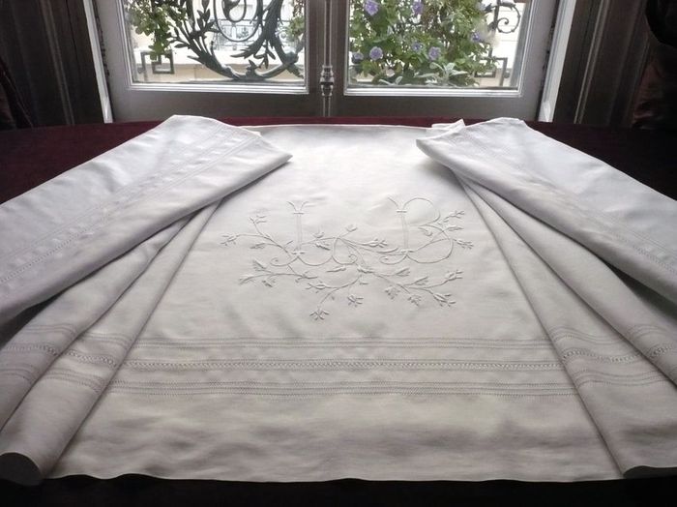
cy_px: 254
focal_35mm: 35
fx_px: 684
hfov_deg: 52.7
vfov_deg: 40.7
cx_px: 338
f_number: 8
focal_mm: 5.8
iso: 400
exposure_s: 1/125
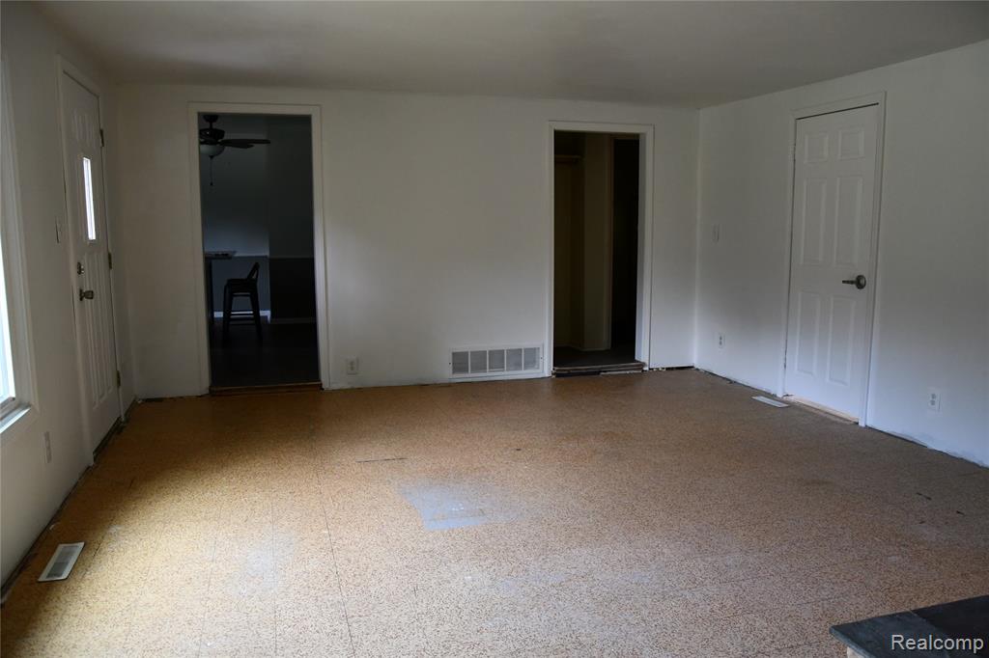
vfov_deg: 47.9
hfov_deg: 67.4
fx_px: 741
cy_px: 329
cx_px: 494
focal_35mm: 27
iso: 1000
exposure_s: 1/125
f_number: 3.5
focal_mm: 18
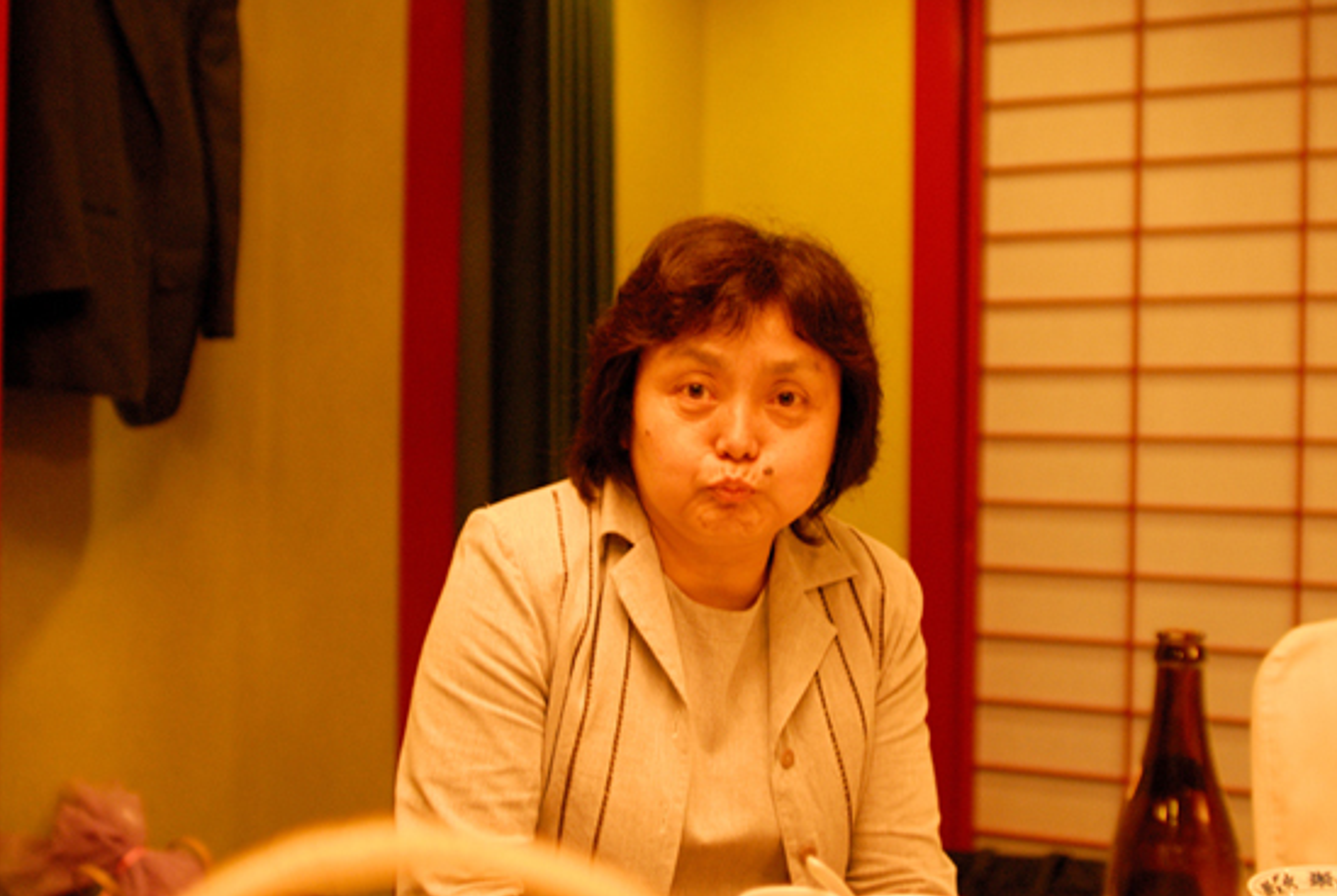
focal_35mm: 49
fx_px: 1823
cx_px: 718
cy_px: 418
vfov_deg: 27.6
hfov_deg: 40.3
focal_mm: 28
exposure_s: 1/60
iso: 800
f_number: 2
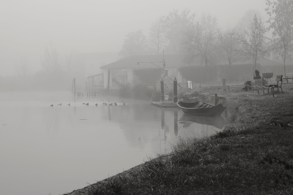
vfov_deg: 14.0
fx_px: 798
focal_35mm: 98
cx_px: 146
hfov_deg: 20.8
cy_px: 98
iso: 250
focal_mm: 65.2
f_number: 11
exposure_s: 1/60
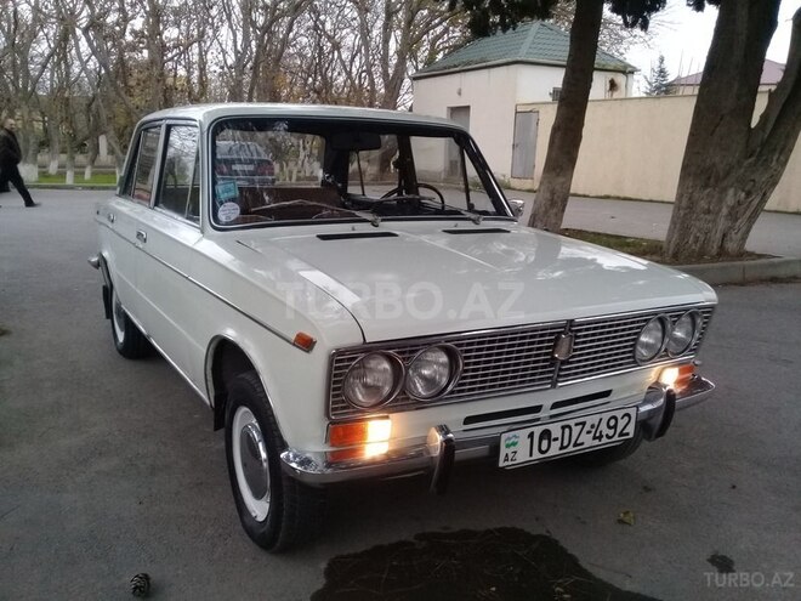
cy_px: 300
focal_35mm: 31
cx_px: 400
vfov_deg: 45.4
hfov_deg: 58.4
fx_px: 717
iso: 125
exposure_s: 1/33
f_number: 2.2
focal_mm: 3.3
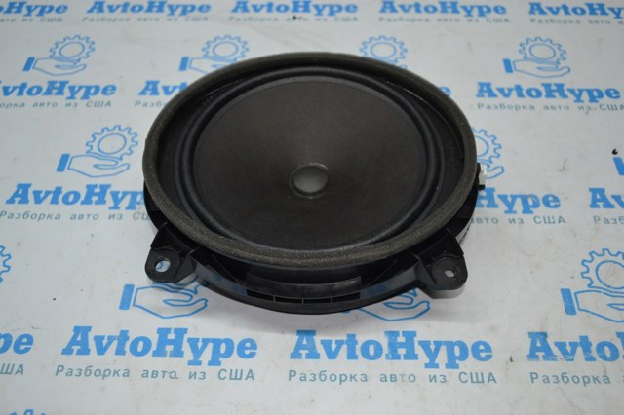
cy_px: 208
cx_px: 312
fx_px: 624
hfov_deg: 53.2
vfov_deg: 36.8
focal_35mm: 36
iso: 250
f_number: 4
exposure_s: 1/125
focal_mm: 24
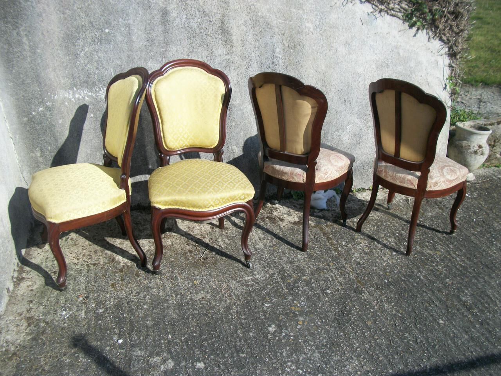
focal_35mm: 32
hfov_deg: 56.8
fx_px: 463
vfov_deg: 44.2
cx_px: 250
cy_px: 188
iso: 80
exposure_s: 1/200
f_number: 8.8
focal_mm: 5.7
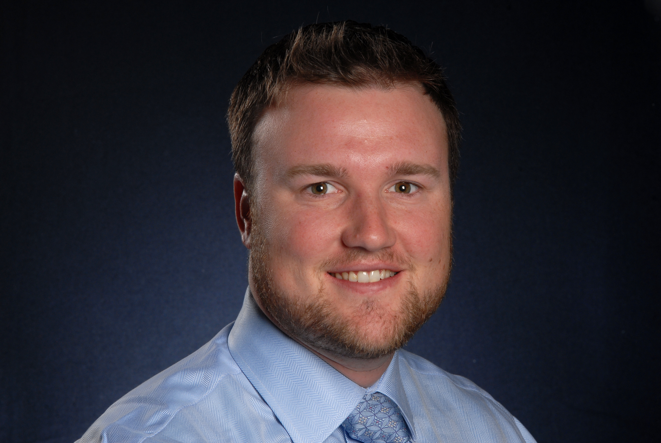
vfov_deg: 6.8
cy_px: 222
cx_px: 330
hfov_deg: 10.1
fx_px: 3723
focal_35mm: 202
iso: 160
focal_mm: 135
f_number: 16
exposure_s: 1/125
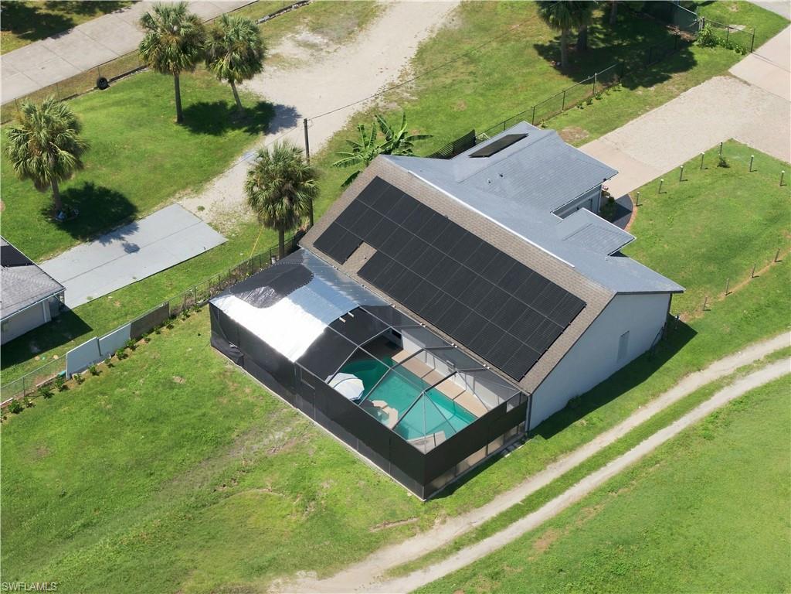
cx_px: 396
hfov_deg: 27.8
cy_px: 297
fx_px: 1600
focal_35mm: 70
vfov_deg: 21.0
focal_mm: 19.4
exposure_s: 1/3000
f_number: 2.8
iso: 280
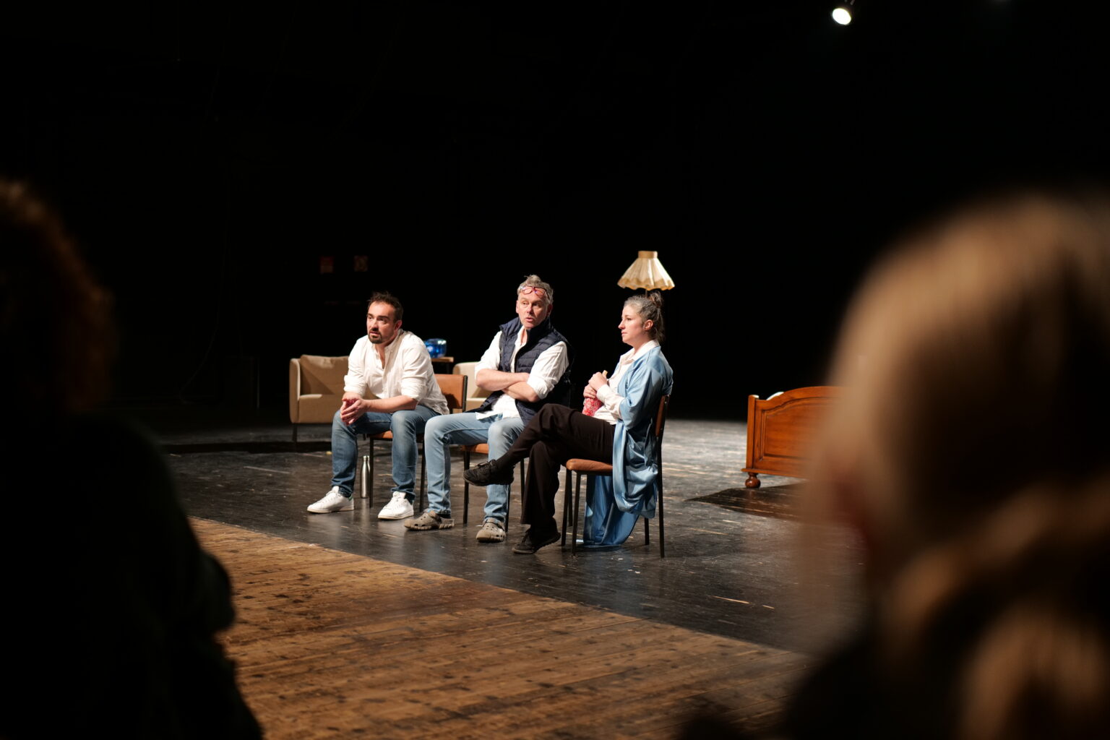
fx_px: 1542
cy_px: 370
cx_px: 555
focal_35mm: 50
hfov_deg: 39.6
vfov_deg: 27.0
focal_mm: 50
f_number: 1.8
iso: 1250
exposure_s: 1/60
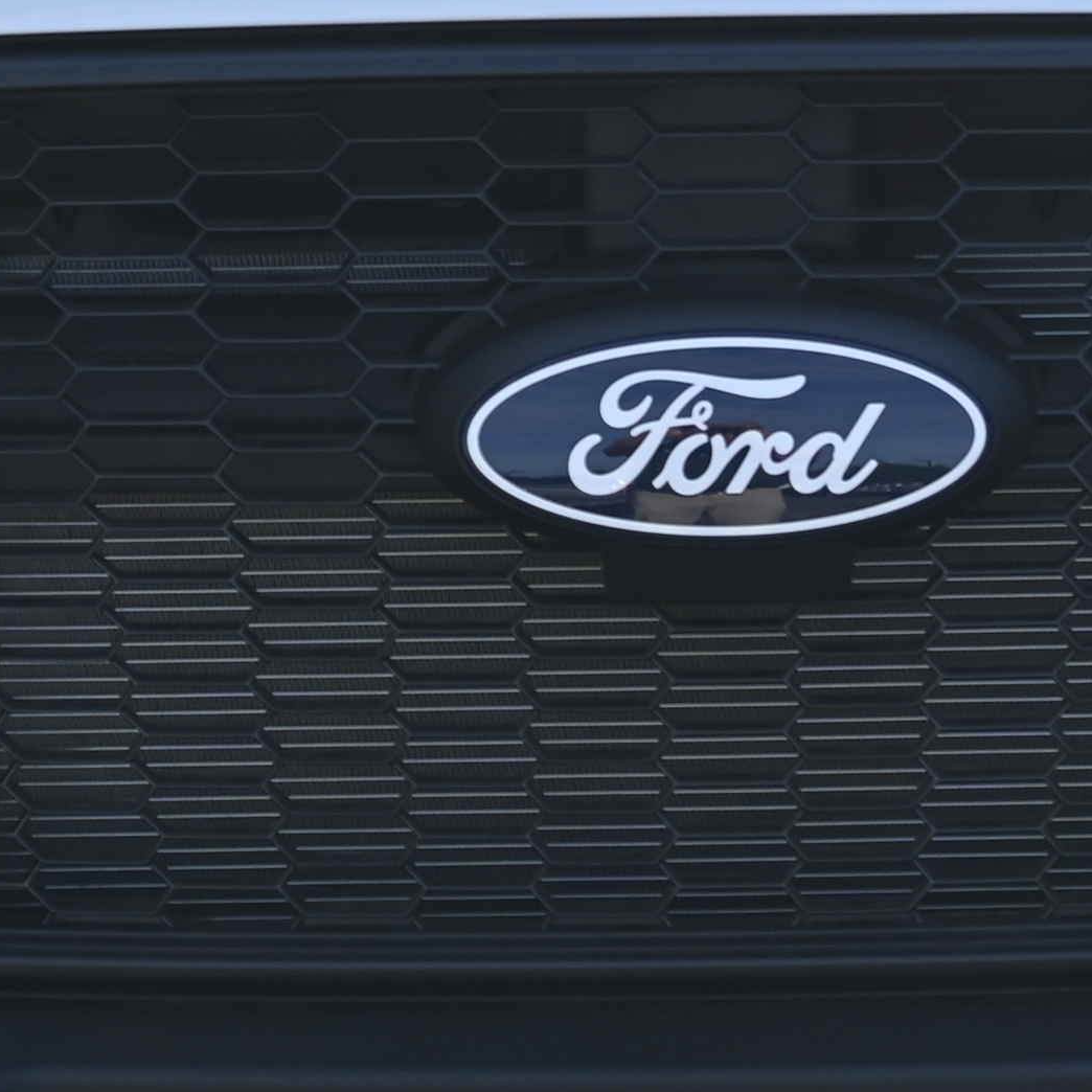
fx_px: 7402
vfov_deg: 8.4
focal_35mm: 207
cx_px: 609
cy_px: -36
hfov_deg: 8.4
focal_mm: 30.5
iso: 110
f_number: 5.6
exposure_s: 1/250
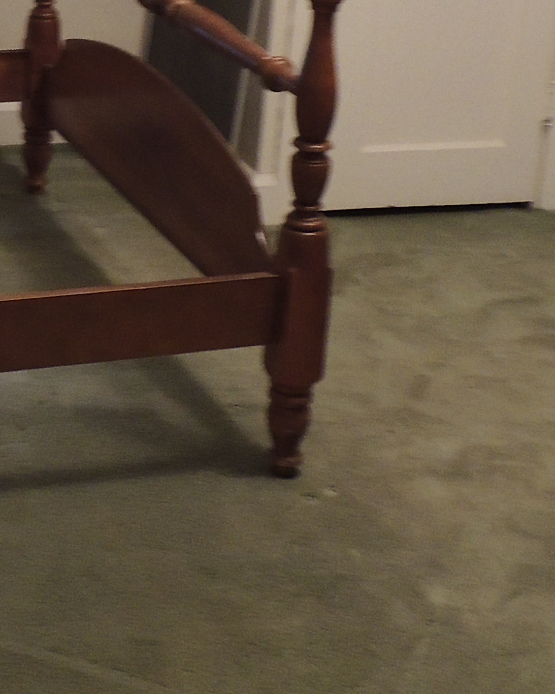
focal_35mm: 79
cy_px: 44
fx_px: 1622
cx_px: 20
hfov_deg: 19.0
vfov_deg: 23.4
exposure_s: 1/8
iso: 400
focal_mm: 4.3
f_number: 3
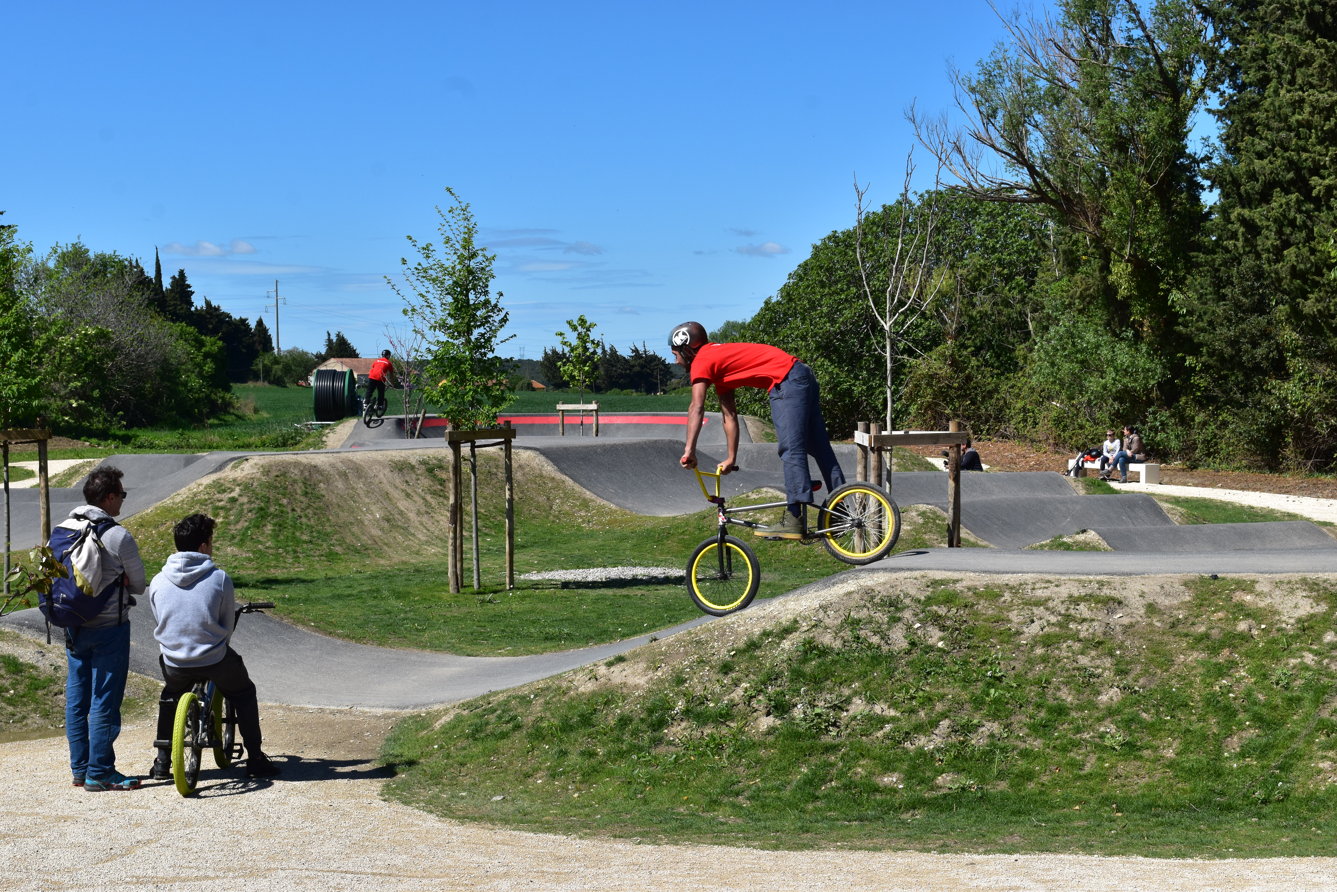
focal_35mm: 57
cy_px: 446
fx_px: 2117
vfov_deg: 23.8
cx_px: 668
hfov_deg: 35.1
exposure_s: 1/500
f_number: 11
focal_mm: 38
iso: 360
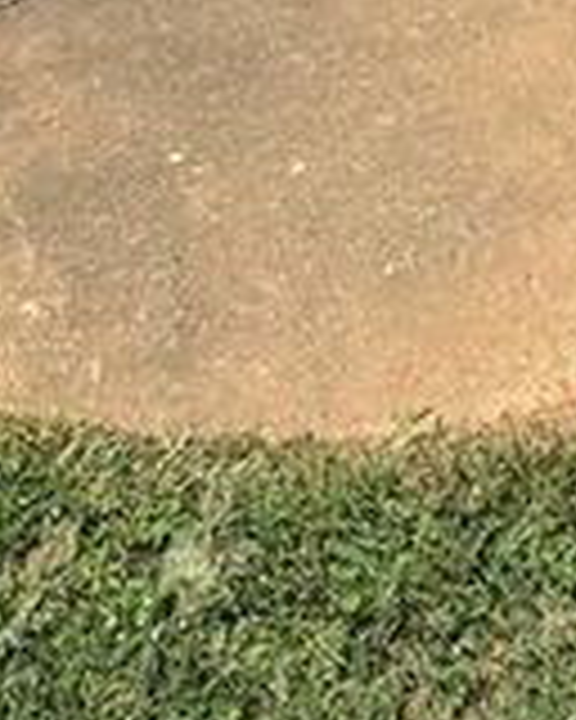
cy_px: -673
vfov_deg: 19.9
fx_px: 1215
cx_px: 536
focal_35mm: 57
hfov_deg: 25.7
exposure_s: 1/1236
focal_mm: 2.22
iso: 40
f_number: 2.2
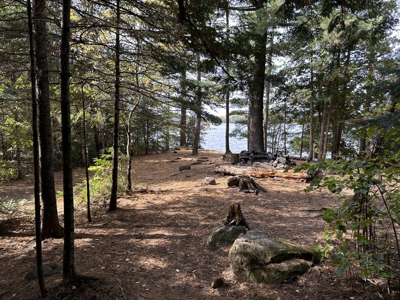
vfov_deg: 56.8
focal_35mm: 24
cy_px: 150
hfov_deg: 71.6
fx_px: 277
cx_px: 200
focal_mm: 6.86
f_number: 1.78
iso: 80
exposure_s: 1/328
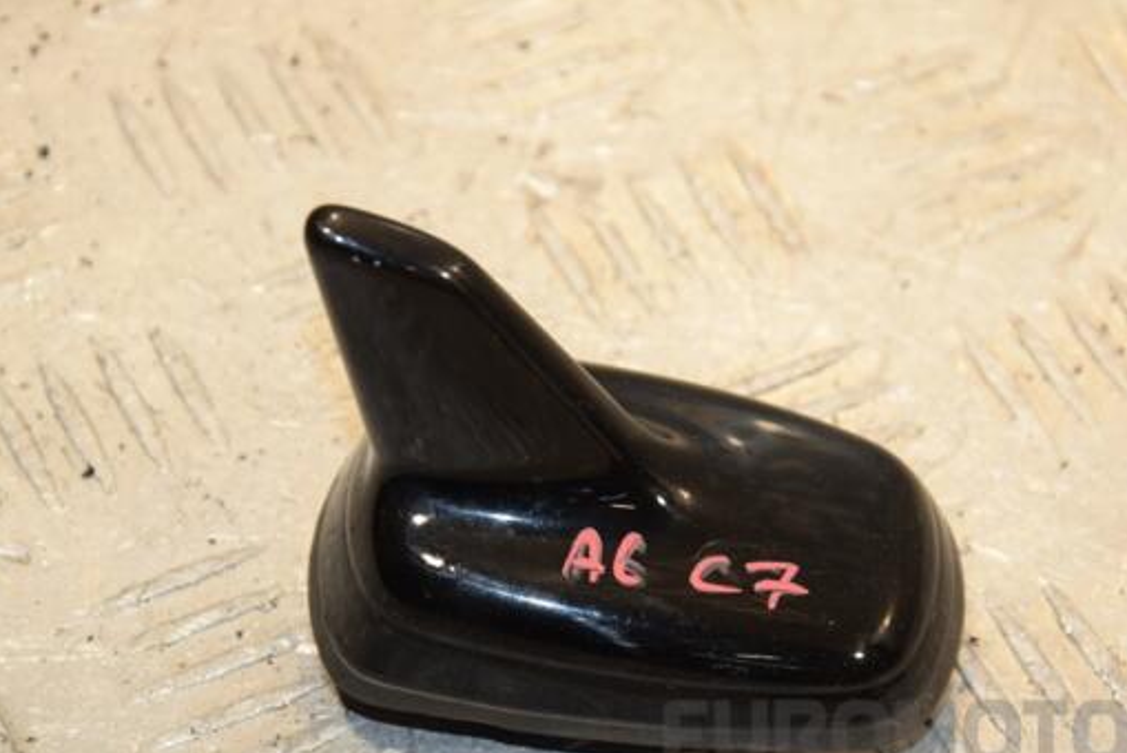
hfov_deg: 12.9
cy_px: 439
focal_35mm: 159
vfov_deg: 8.6
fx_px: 4980
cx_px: 622
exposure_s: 1/200
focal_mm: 90
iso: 800
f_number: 8
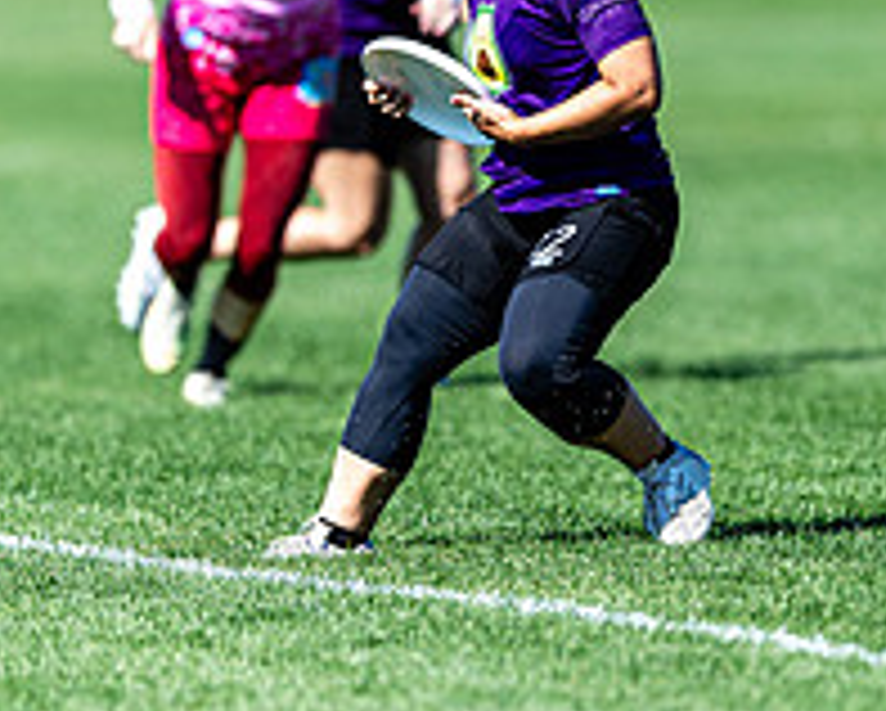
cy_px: 295
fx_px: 29030
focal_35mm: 1106
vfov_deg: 1.4
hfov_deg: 1.7
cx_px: 652
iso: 140
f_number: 2.8
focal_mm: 400
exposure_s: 1/2500
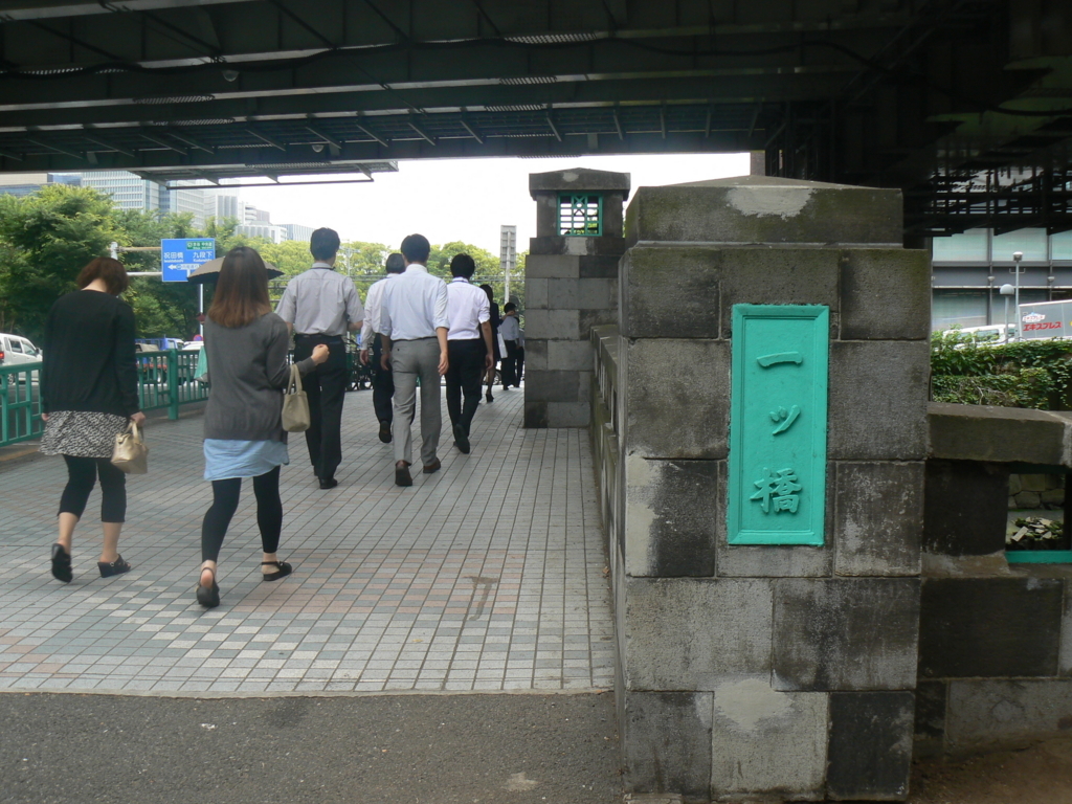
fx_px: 1115
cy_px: 402
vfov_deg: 39.7
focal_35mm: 36
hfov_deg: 51.4
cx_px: 536
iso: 80
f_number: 5.6
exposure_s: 1/160
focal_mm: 6
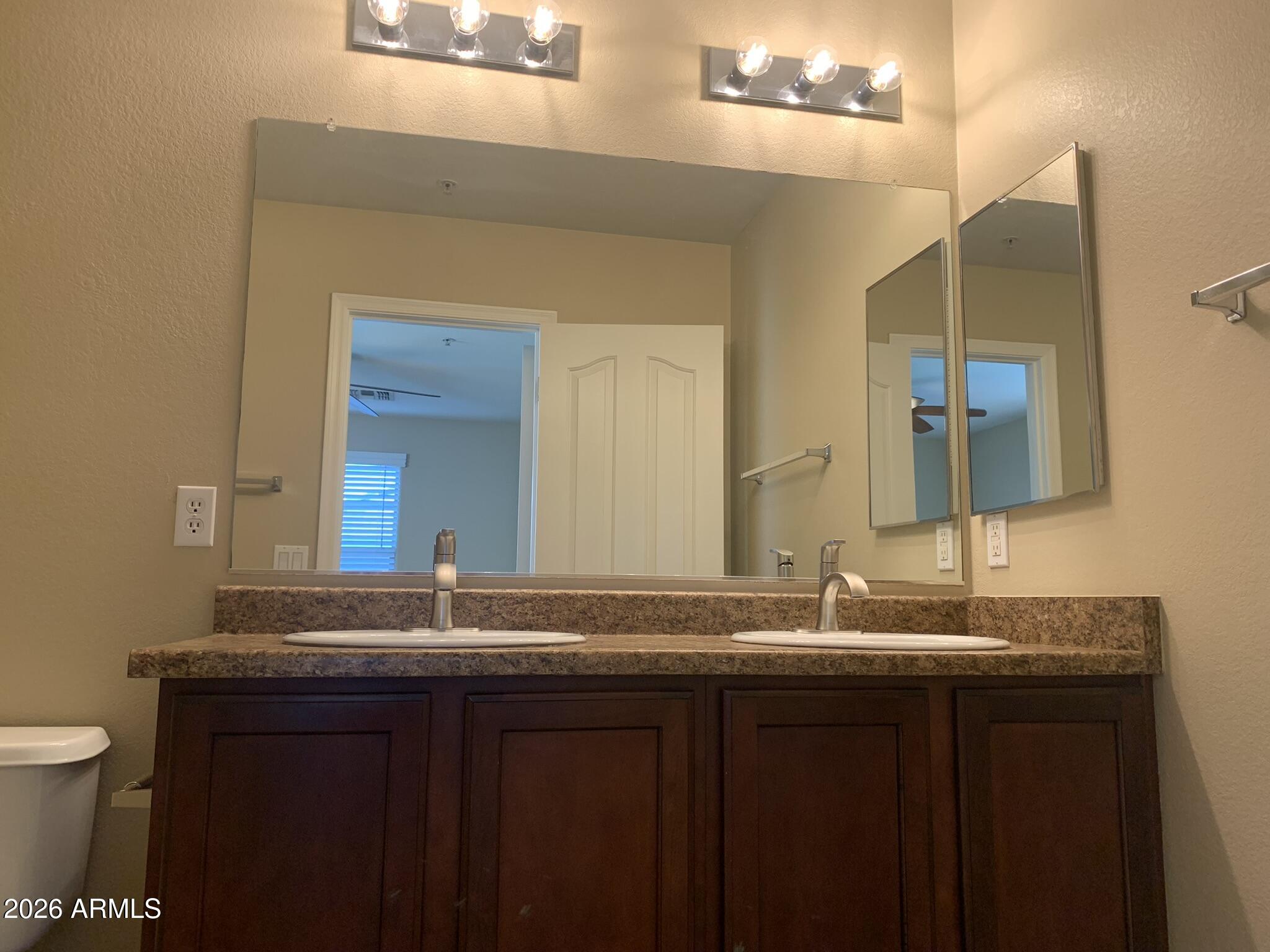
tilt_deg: +7.7
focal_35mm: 26
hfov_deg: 67.3
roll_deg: -1.2
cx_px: 635
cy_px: 476
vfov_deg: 53.1
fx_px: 954
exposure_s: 1/60
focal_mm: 4.25
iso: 100
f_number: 1.8
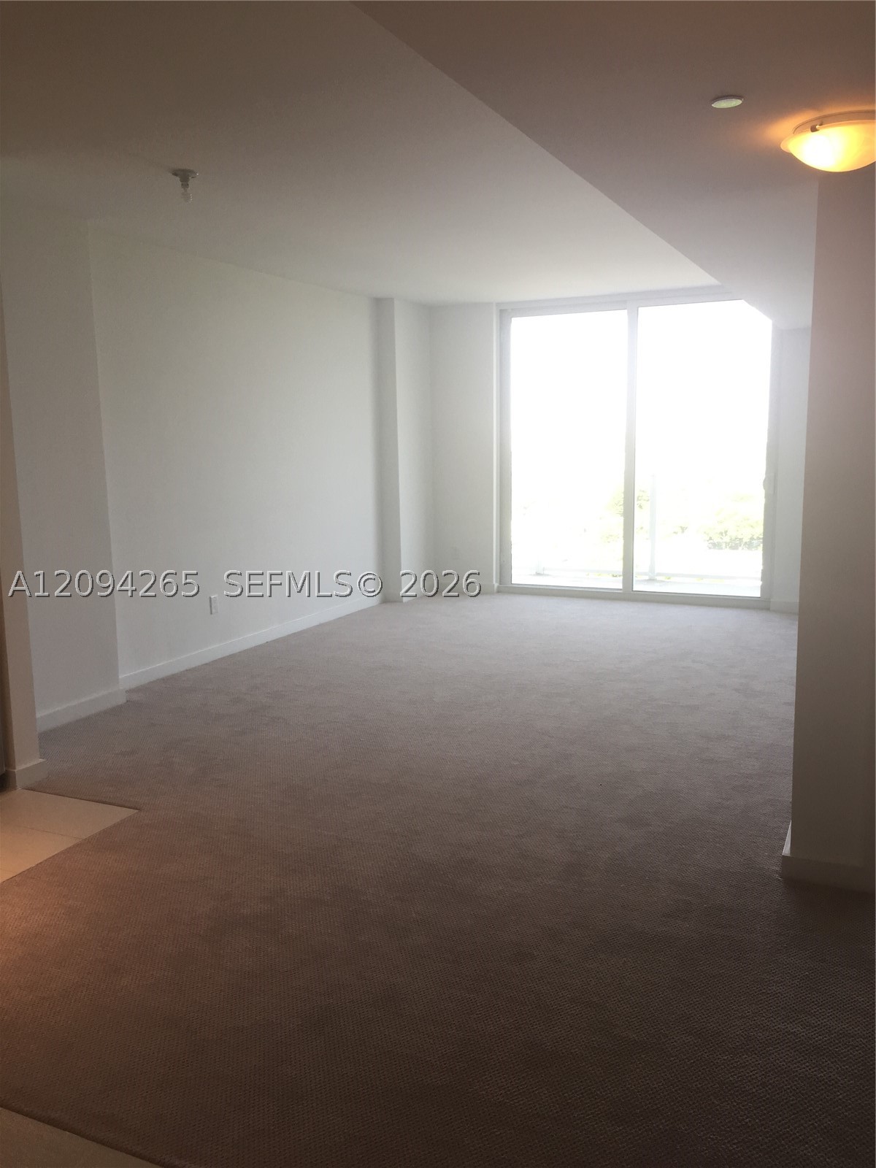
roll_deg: +0.2
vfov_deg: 61.7
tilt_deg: -7.8
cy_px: 584
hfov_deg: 48.2
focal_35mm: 29
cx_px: 438
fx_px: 979
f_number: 2.2
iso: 40
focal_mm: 4.15
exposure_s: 1/60
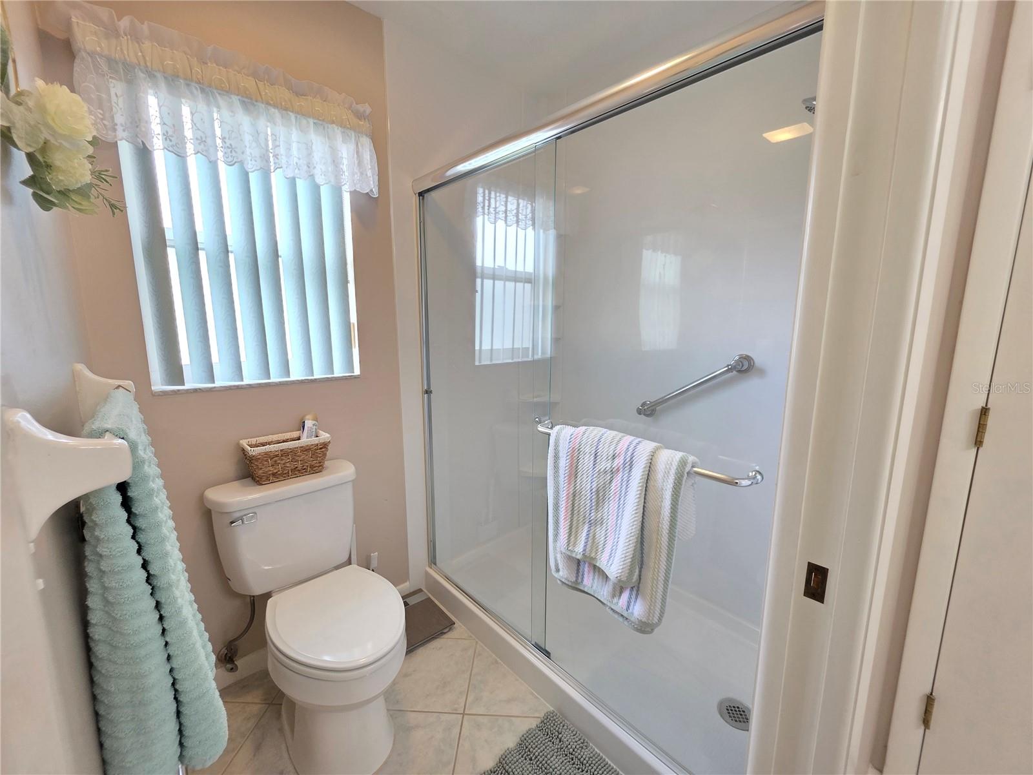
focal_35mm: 13
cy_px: 388
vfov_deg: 89.9
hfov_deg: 106.2
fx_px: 388
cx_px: 516
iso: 250
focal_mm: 2.2
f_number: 1.9
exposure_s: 1/120
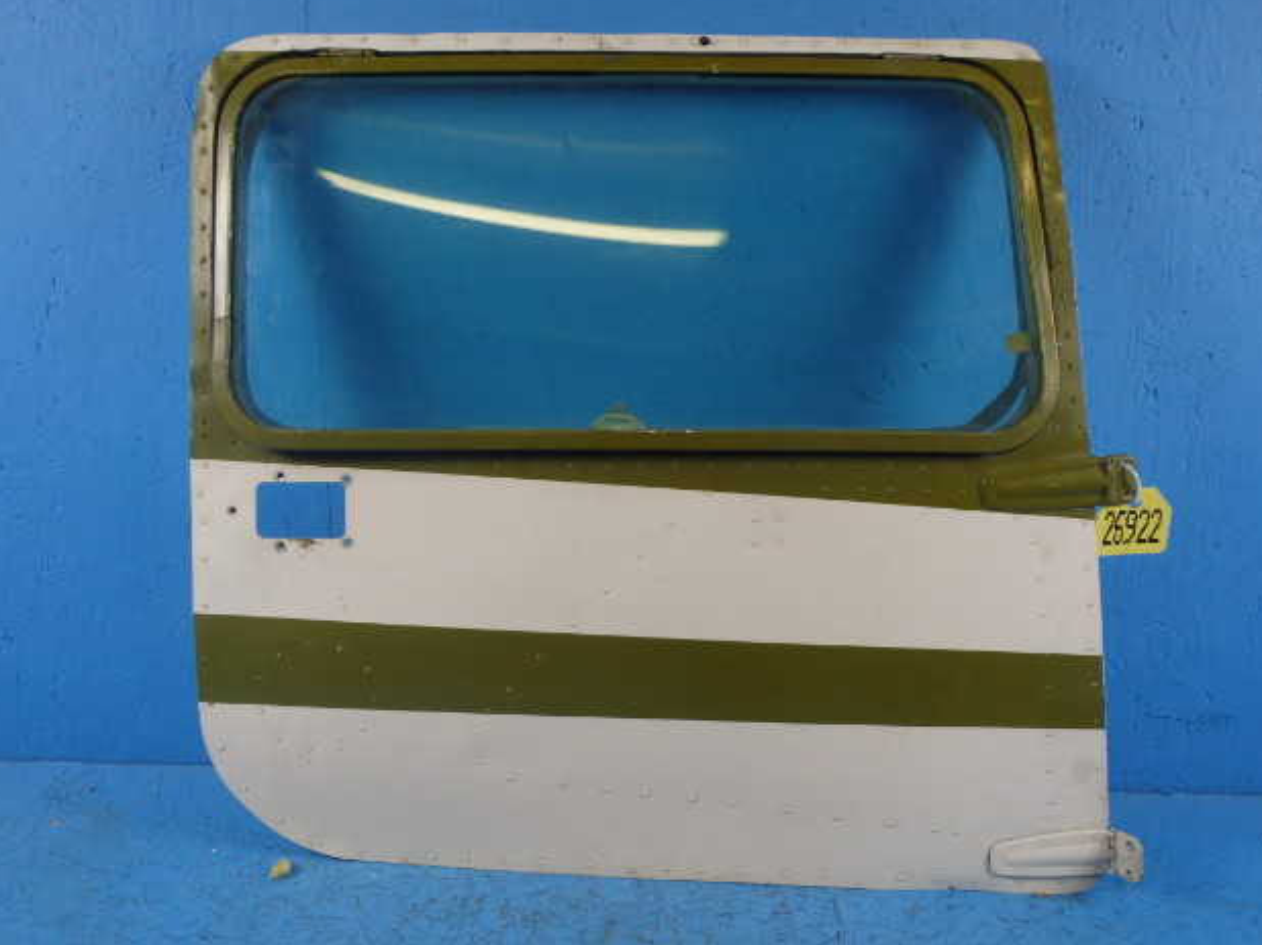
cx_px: 637
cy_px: 474
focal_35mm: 29
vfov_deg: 48.2
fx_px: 1057
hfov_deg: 61.7
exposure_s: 1/40
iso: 200
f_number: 3.9
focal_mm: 5
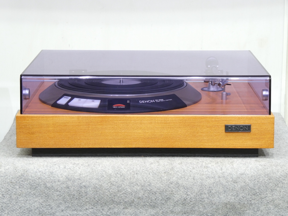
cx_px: 144
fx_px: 882
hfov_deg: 18.5
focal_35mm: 106
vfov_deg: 14.0
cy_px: 108
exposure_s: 1/5
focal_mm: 19
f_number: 5.1
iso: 200
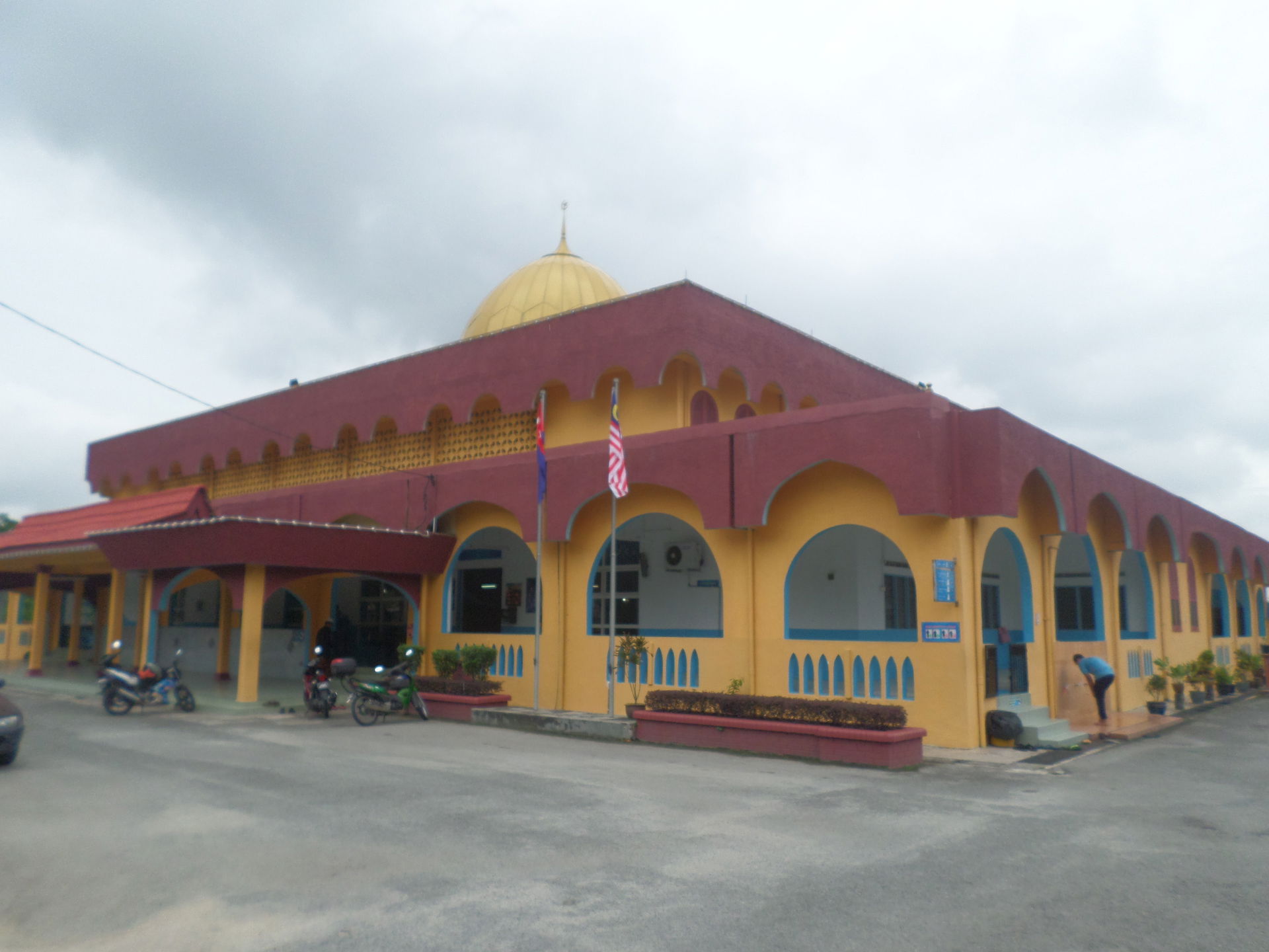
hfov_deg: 69.4
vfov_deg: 54.9
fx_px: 916
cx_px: 634
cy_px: 476
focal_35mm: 25
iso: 80
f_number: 2.5
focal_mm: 4.5
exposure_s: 1/500
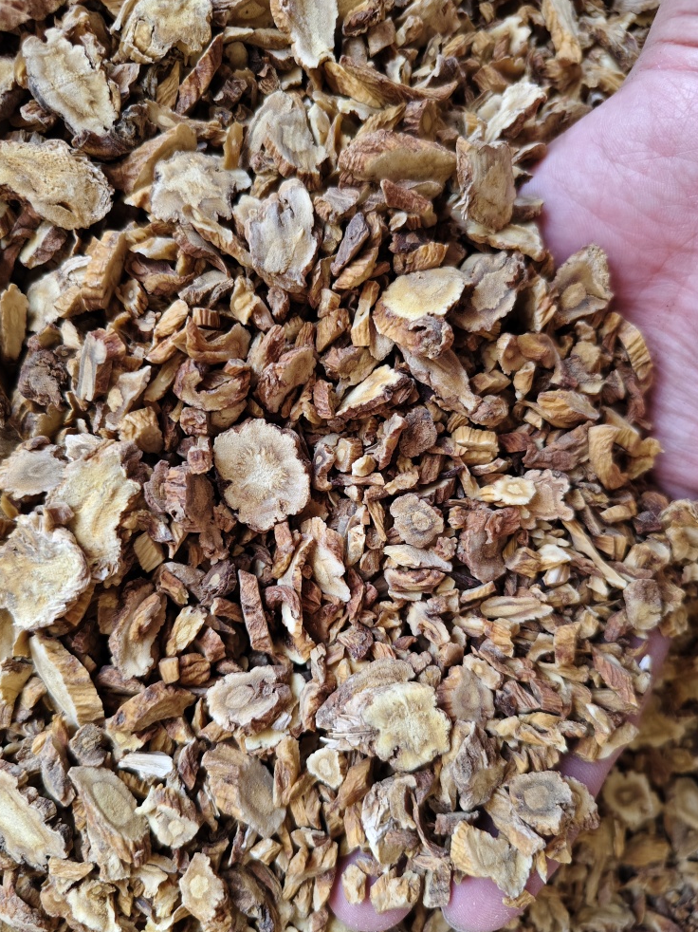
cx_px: 327
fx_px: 672
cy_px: 487
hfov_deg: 54.8
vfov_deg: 69.4
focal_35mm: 25
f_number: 1.88
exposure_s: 1/474
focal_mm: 5.56
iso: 427
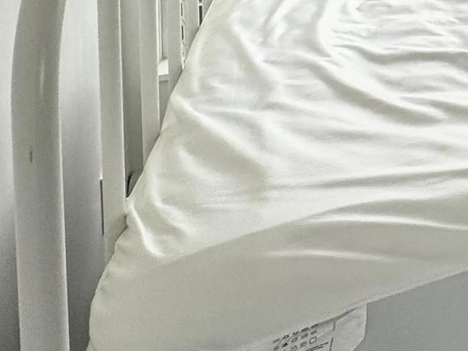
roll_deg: -1.0
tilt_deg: -3.2
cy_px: -192
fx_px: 757
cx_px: 771
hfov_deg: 23.7
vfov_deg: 21.4
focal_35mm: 56
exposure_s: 1/362
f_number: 2.2
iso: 40
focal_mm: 2.22
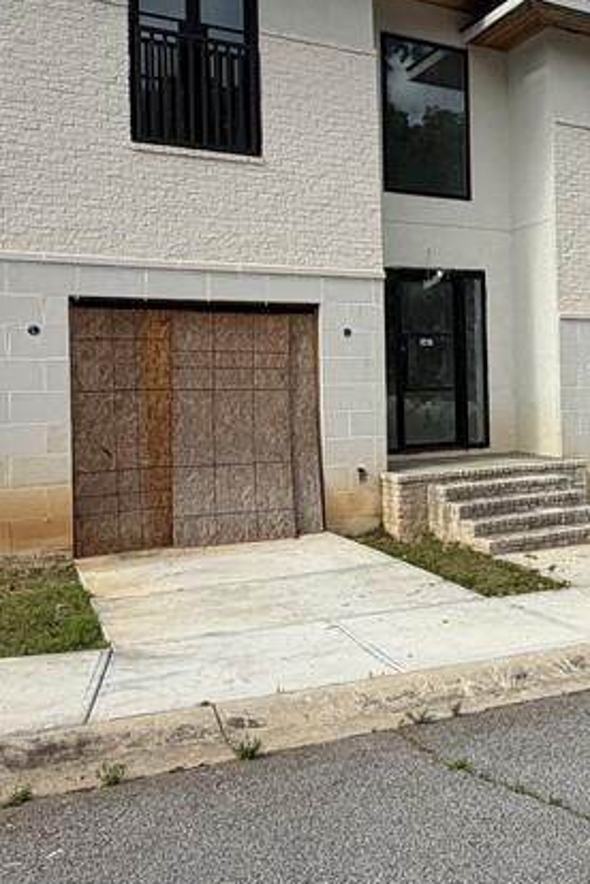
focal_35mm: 36
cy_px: 367
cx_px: 543
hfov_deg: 34.6
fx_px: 885
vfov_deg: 52.9
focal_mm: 2.22
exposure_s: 1/770
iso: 25
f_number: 2.2
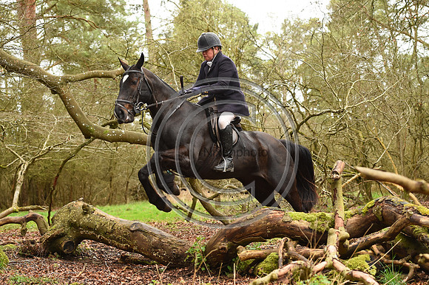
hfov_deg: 28.9
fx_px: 834
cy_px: 142
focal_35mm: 70
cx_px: 214
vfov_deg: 19.4
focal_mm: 70
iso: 1600
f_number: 4
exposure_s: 1/1250
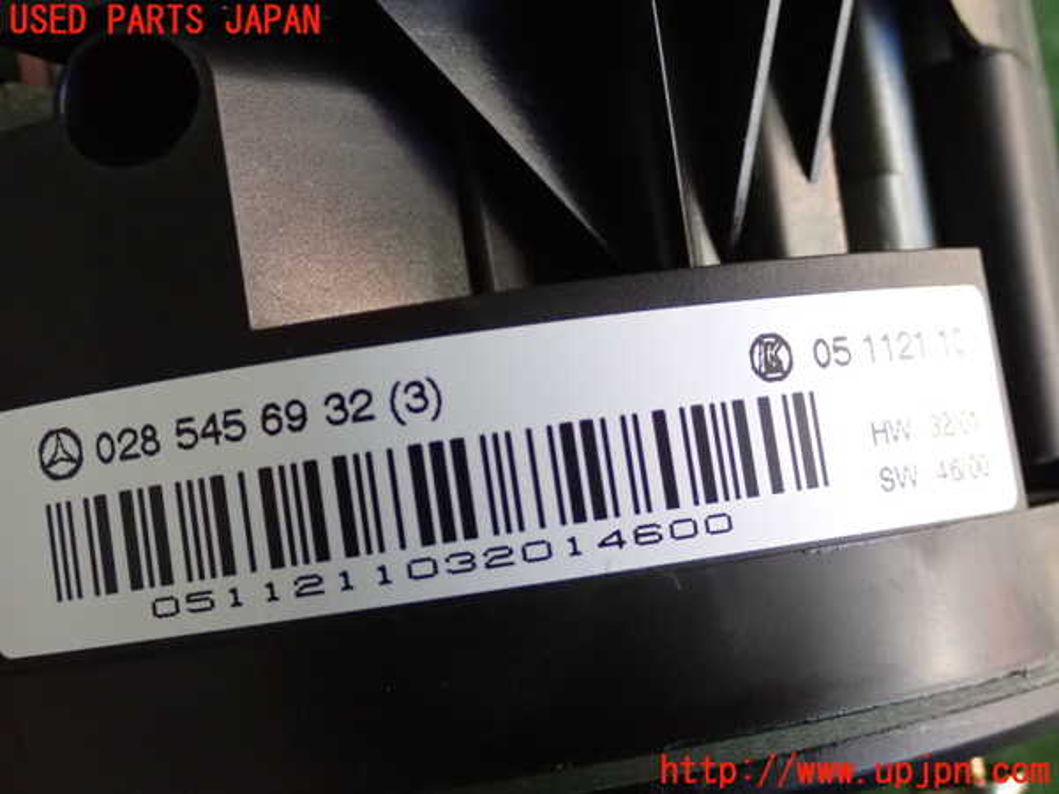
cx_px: 530
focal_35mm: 54
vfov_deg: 27.0
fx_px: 1652
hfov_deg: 35.5
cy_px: 397
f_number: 3.3
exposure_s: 1/250
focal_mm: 9.65
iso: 1600
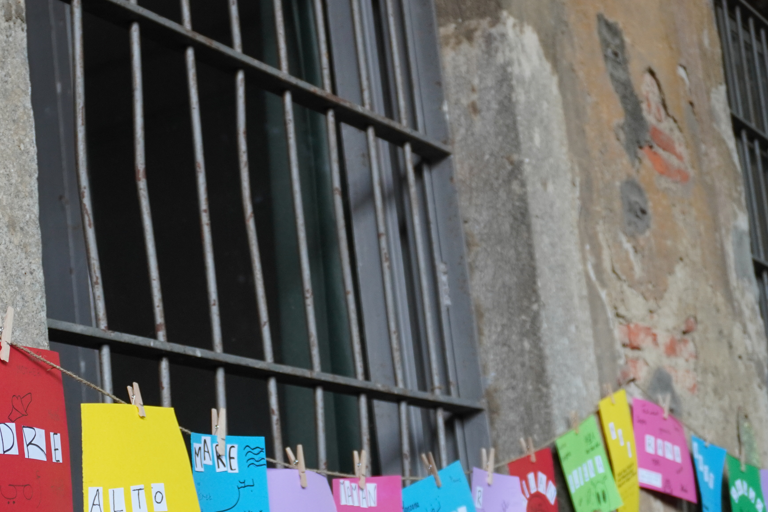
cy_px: 369
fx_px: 1725
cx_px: 132
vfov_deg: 16.8
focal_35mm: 81
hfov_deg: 24.6
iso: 500
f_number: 5
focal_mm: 31
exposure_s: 1/160
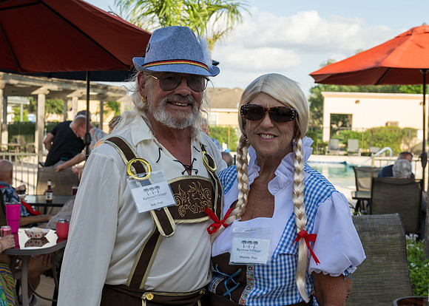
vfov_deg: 22.0
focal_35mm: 65
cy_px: 156
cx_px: 203
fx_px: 786
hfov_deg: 30.5
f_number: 7.1
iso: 250
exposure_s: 1/320
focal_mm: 58
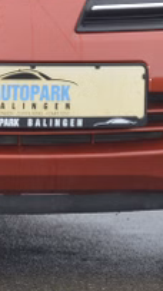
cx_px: -154
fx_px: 2954
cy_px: -3
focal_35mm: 384
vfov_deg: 5.6
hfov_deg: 3.1
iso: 160
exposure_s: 1/30
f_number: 5.3
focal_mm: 62
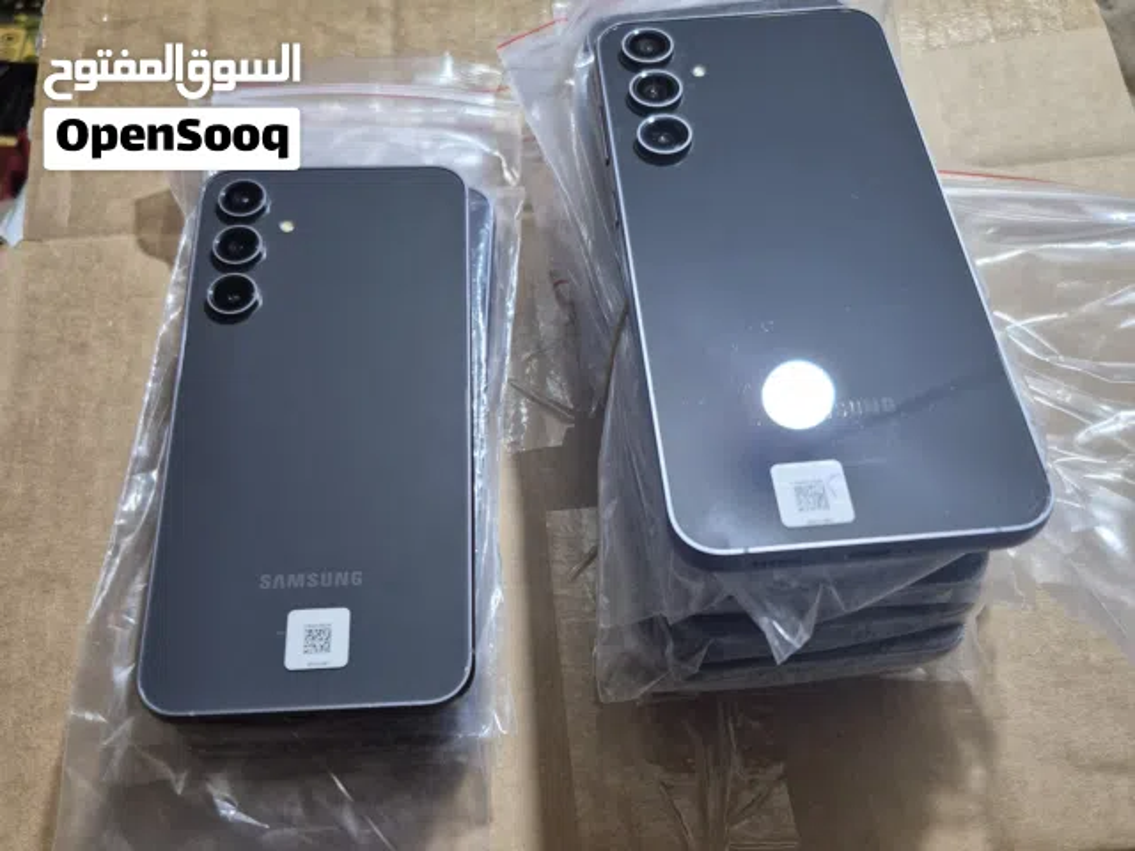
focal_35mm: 23
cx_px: 568
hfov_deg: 73.9
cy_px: 426
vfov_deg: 58.9
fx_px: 754
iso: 800
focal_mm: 5.4
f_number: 1.8
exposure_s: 1/120
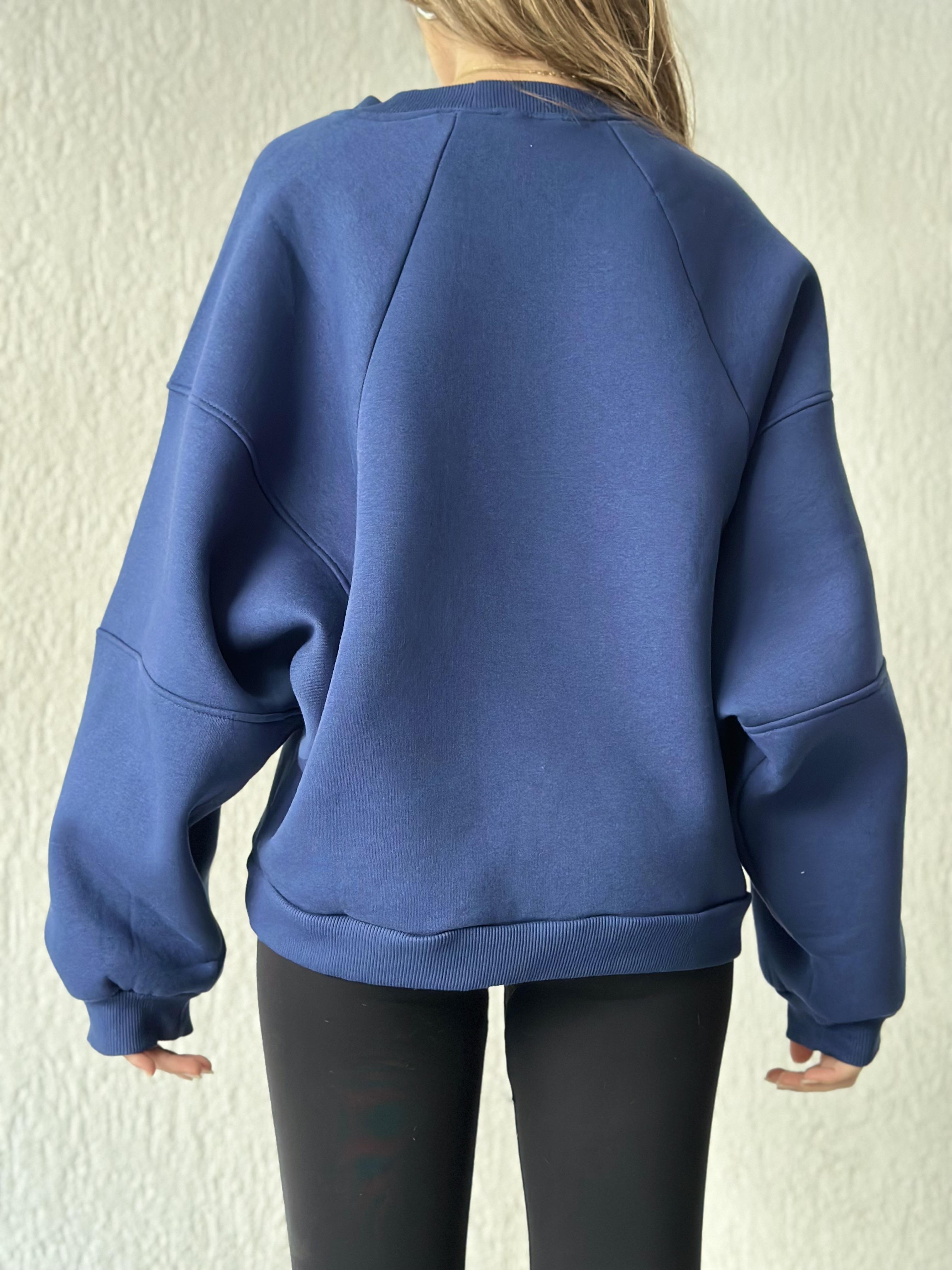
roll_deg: -0.4
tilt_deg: +2.8
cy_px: 635
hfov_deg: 30.3
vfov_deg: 39.7
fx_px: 1760
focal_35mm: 48
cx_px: 476
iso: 500
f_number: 1.78
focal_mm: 6.86
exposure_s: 1/40
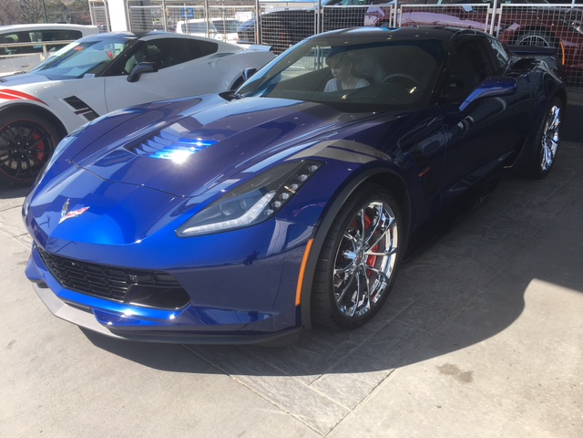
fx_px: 488
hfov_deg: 61.7
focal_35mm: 29
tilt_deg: -23.1
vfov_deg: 48.2
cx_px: 292
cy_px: 219
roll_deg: +1.1
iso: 25
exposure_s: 1/625
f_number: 2.2
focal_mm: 4.15
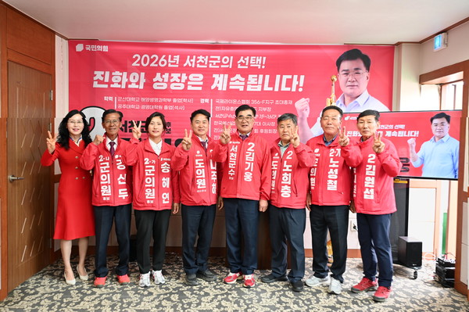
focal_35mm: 31
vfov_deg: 42.3
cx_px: 234
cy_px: 156
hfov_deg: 60.3
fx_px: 404
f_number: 4
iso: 1400
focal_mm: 31
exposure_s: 1/160
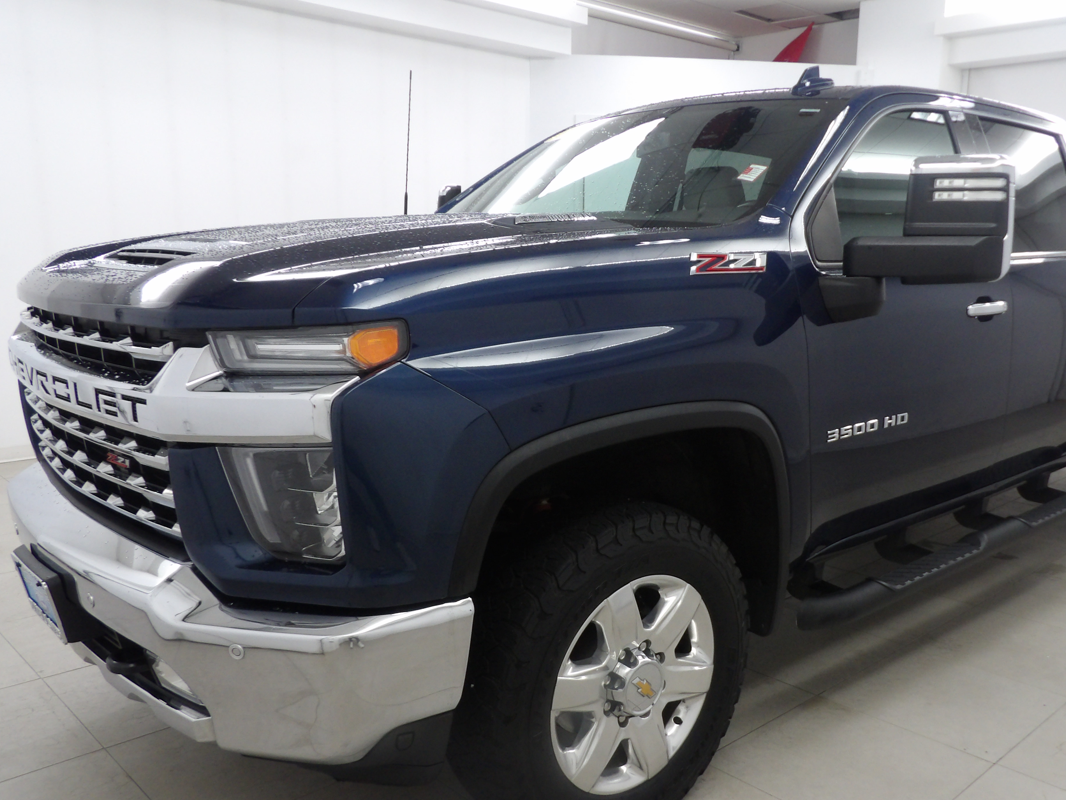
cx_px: 621
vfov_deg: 46.7
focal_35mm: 30
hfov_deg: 59.6
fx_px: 924
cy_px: 447
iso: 200
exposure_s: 1/28
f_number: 3.2
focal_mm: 4.3
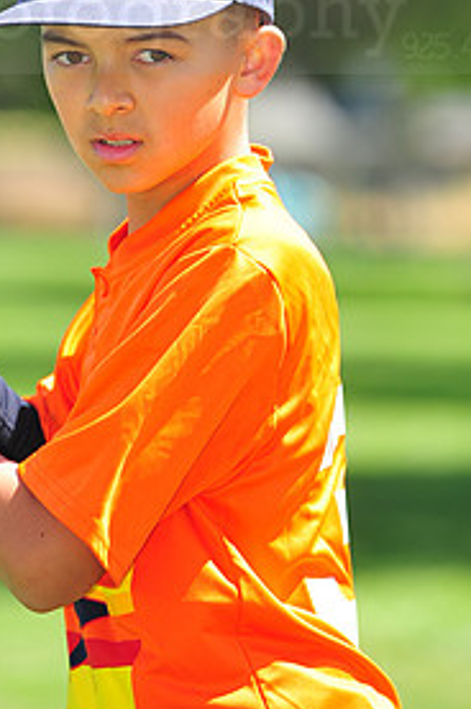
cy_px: -8
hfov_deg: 4.0
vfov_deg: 5.9
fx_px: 6807
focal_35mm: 346
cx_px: 72
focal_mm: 165
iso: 200
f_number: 4.5
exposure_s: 1/500
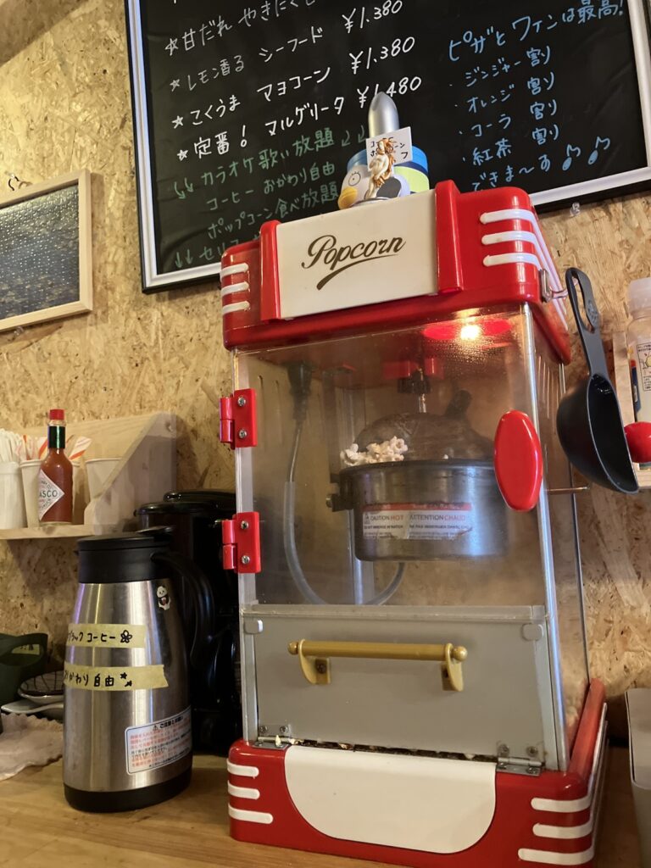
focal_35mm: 28
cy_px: 434
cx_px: 326
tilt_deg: +6.4
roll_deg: +1.4
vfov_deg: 63.4
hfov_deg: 49.7
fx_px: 702
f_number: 1.8
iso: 400
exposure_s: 1/30
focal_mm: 3.99
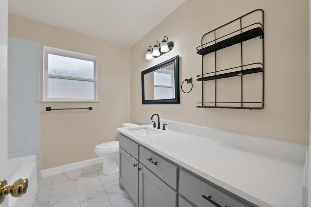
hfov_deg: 108.3
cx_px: 153
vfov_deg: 85.4
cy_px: 101
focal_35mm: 13
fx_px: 112
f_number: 9
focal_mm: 12
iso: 640
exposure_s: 1/13
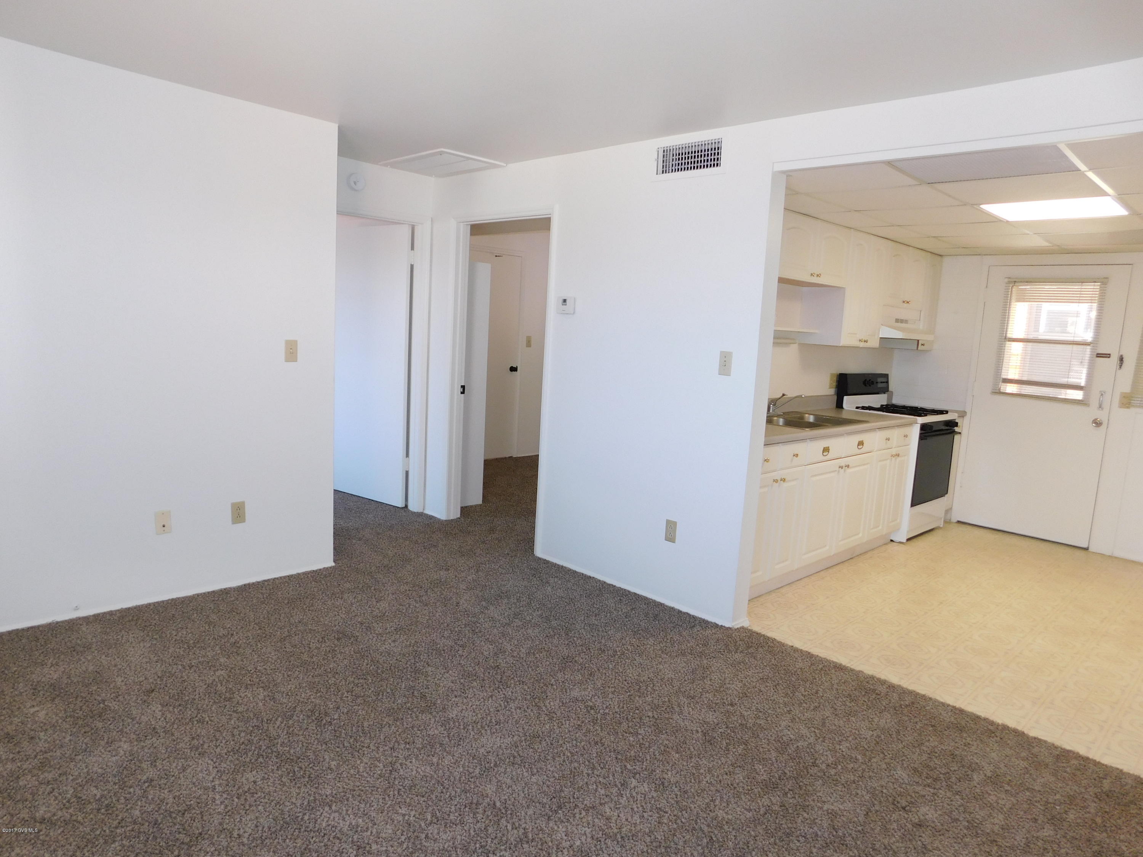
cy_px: 428
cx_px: 572
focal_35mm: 23
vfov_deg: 58.9
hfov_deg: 73.9
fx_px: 759
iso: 160
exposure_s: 1/30
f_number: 3
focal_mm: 4
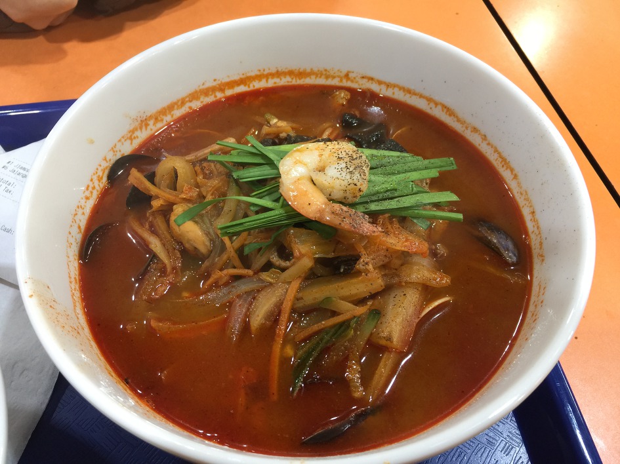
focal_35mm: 29
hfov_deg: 61.7
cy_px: 232
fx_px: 519
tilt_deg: -54.6
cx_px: 310
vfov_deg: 48.2
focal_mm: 4.15
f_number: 2.2
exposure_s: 1/30
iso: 50
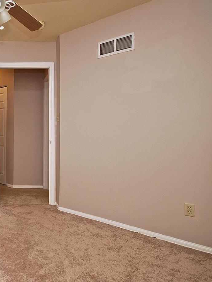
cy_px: 129
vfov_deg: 69.3
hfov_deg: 45.8
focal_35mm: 25
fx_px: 204
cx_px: -2
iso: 200
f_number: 4
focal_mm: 10
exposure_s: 1/60
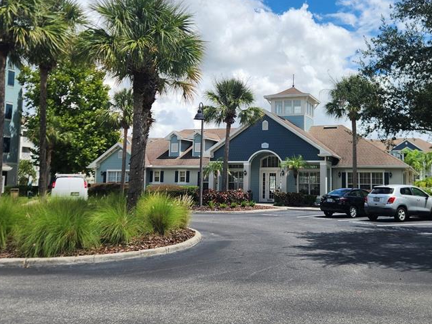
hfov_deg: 49.6
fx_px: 461
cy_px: 138
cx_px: 274
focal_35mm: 37
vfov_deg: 38.5
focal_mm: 5.4
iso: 20
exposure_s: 1/2404
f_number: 1.8
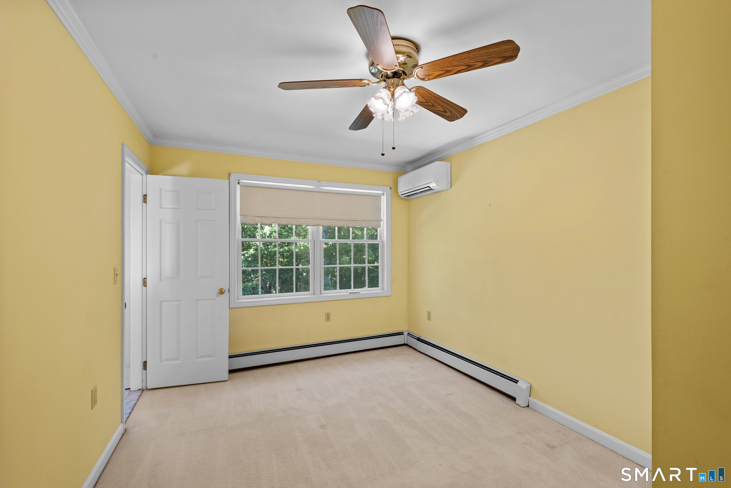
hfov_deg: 98.5
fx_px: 315
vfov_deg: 75.5
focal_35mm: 16
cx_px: 366
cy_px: 244
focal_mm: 15.5
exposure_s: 1/3
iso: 400
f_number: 9
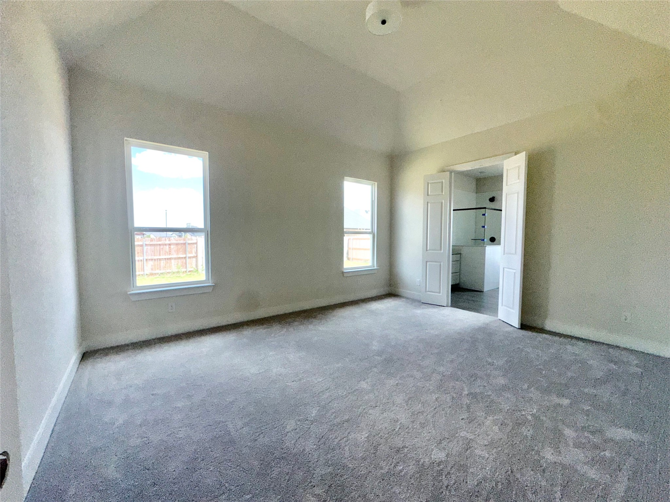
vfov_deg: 85.7
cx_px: 335
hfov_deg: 102.1
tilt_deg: -3.5
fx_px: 271
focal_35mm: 14
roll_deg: -0.7
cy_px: 251
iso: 32
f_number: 2.2
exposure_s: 1/535
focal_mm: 2.22
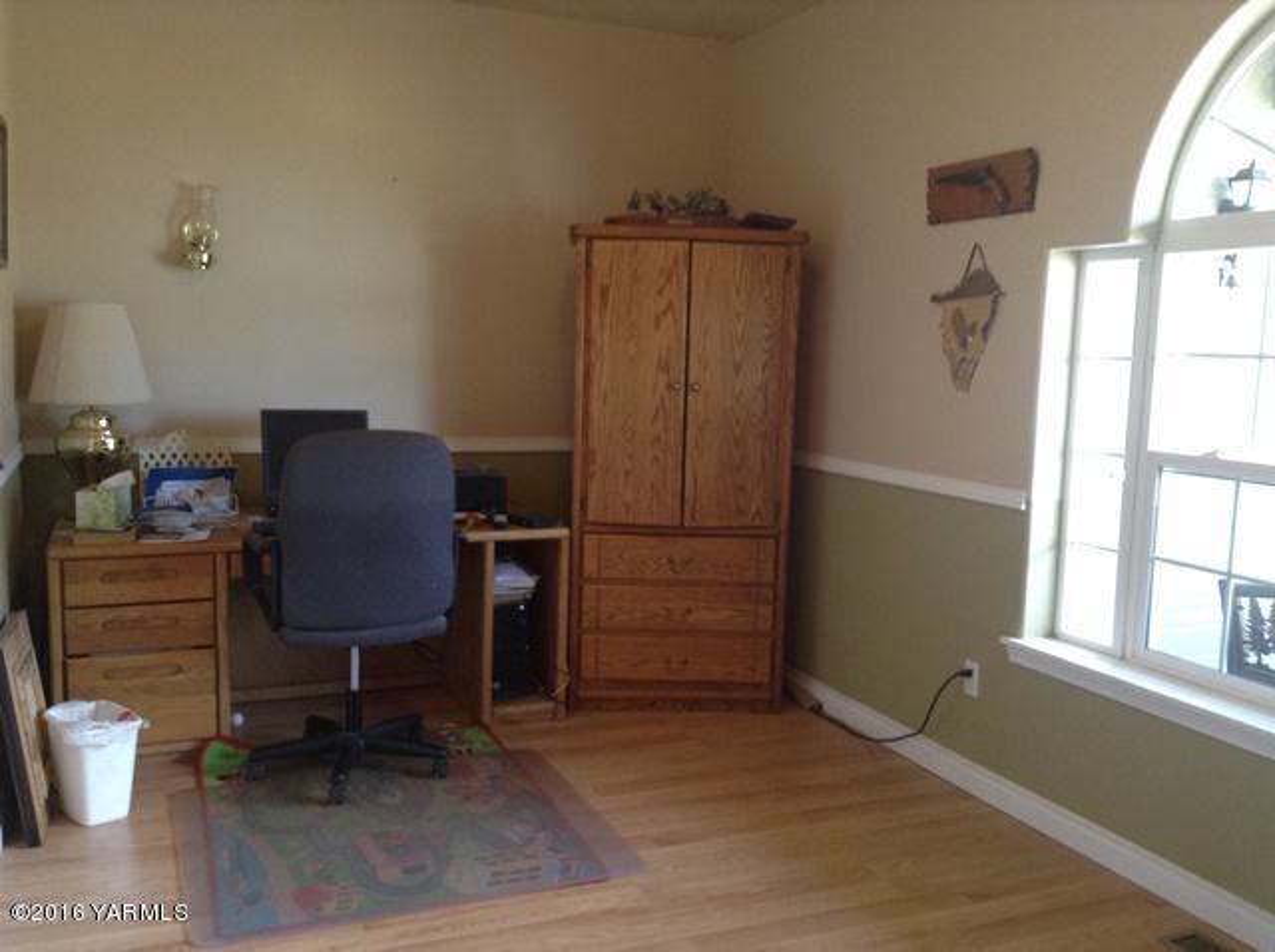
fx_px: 1214
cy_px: 476
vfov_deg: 42.8
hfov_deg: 55.4
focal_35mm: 33
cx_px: 638
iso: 100
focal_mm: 3.3
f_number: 2.4
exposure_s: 1/25
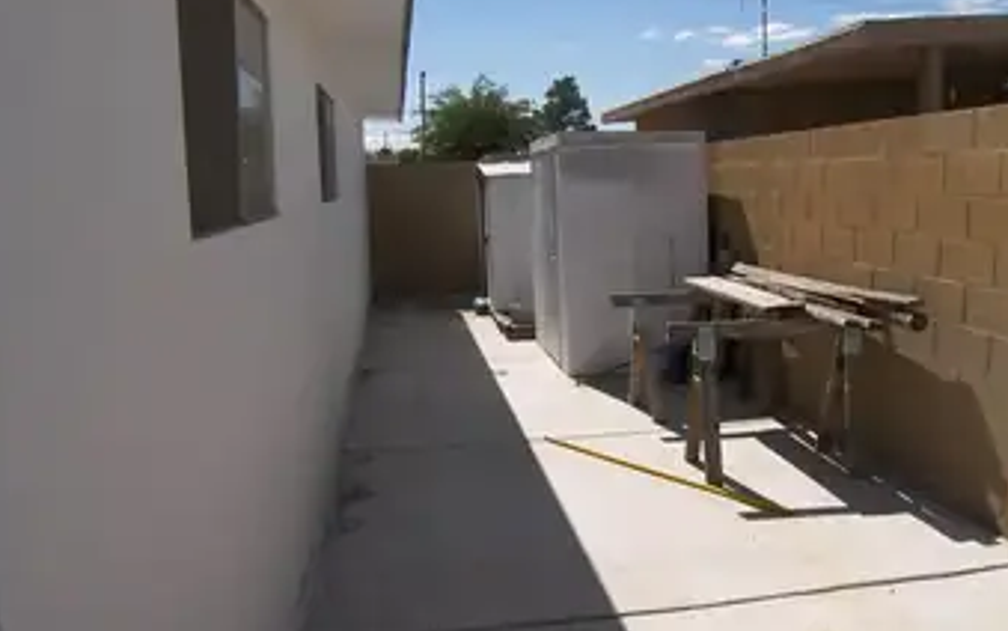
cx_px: 508
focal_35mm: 30
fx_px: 824
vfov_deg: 41.9
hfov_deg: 62.9
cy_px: 316
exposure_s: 1/1600
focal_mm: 5
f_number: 2.8
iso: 50
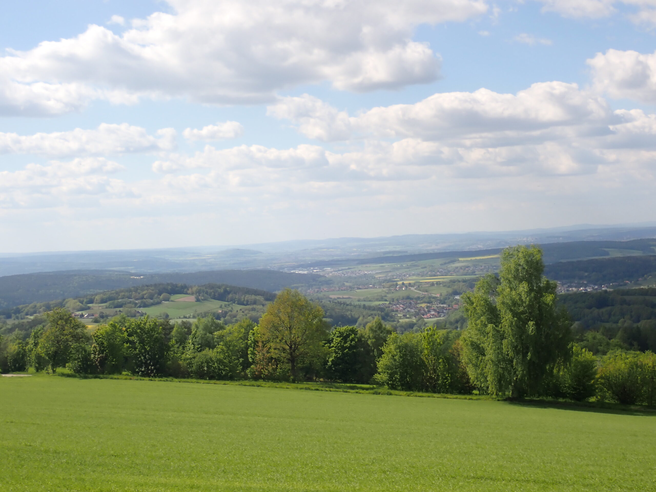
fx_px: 1099
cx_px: 328
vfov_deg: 25.2
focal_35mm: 58
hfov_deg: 33.2
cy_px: 246
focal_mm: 10.35
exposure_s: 1/500
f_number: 5
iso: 100
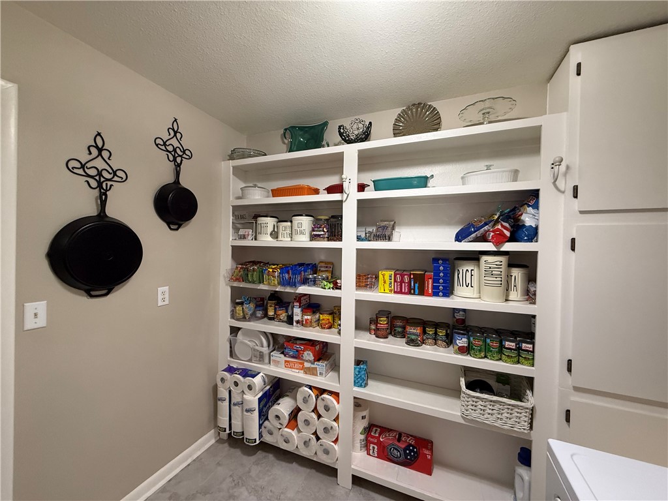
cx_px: 334
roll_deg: -1.7
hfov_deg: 102.1
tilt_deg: +0.0
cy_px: 250
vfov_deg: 85.7
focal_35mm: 14
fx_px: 270
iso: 250
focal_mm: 2.22
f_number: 2.2
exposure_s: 1/60
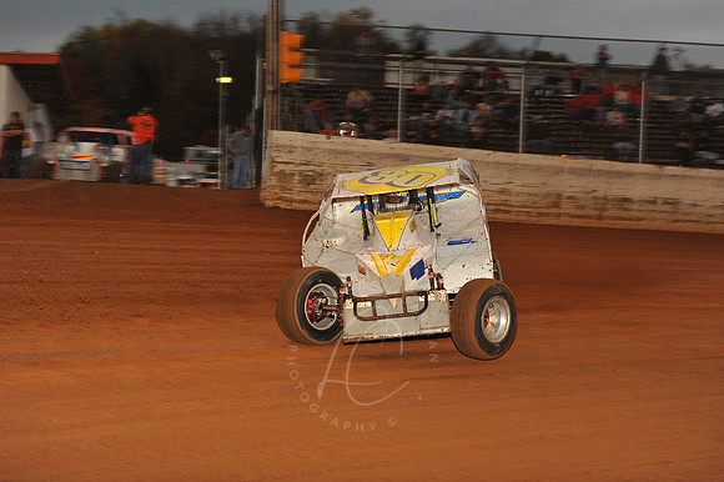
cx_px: 362
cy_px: 241
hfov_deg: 28.9
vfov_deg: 19.4
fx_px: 1407
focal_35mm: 70
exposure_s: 1/320
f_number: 7.1
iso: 800
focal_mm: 70
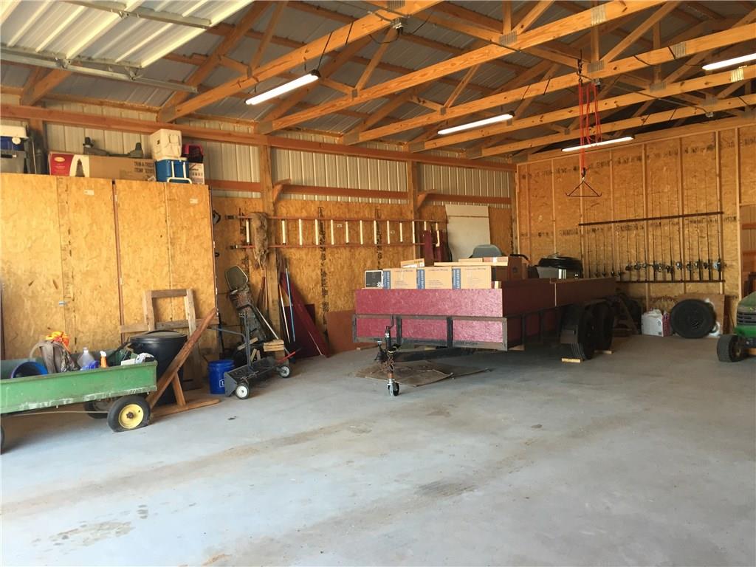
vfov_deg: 48.2
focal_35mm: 29
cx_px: 378
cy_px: 284
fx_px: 633
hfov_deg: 61.7
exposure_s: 1/33
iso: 50
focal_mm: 4.15
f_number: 2.2
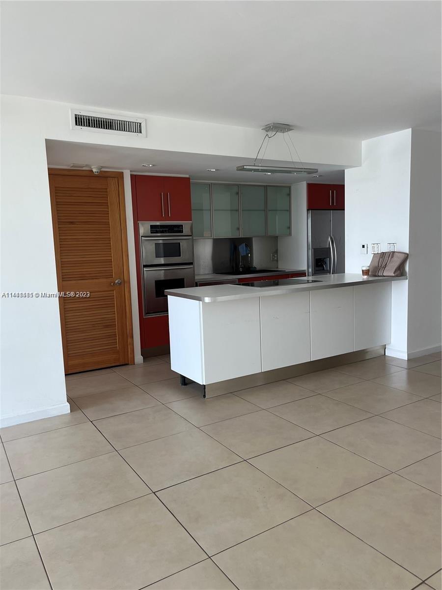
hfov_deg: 53.1
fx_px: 443
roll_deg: +2.1
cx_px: 221
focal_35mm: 26
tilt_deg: -6.3
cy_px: 295
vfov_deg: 67.3
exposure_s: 1/122
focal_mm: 5.1
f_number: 1.6
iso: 64
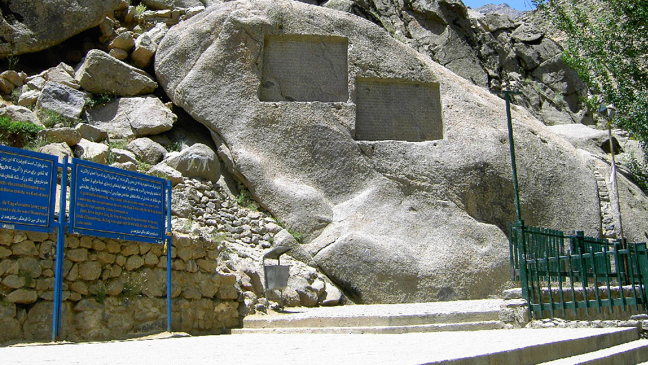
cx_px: 324
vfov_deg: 30.2
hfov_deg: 51.6
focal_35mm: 39
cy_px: 121
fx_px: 670
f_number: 6.7
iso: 100
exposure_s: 1/250
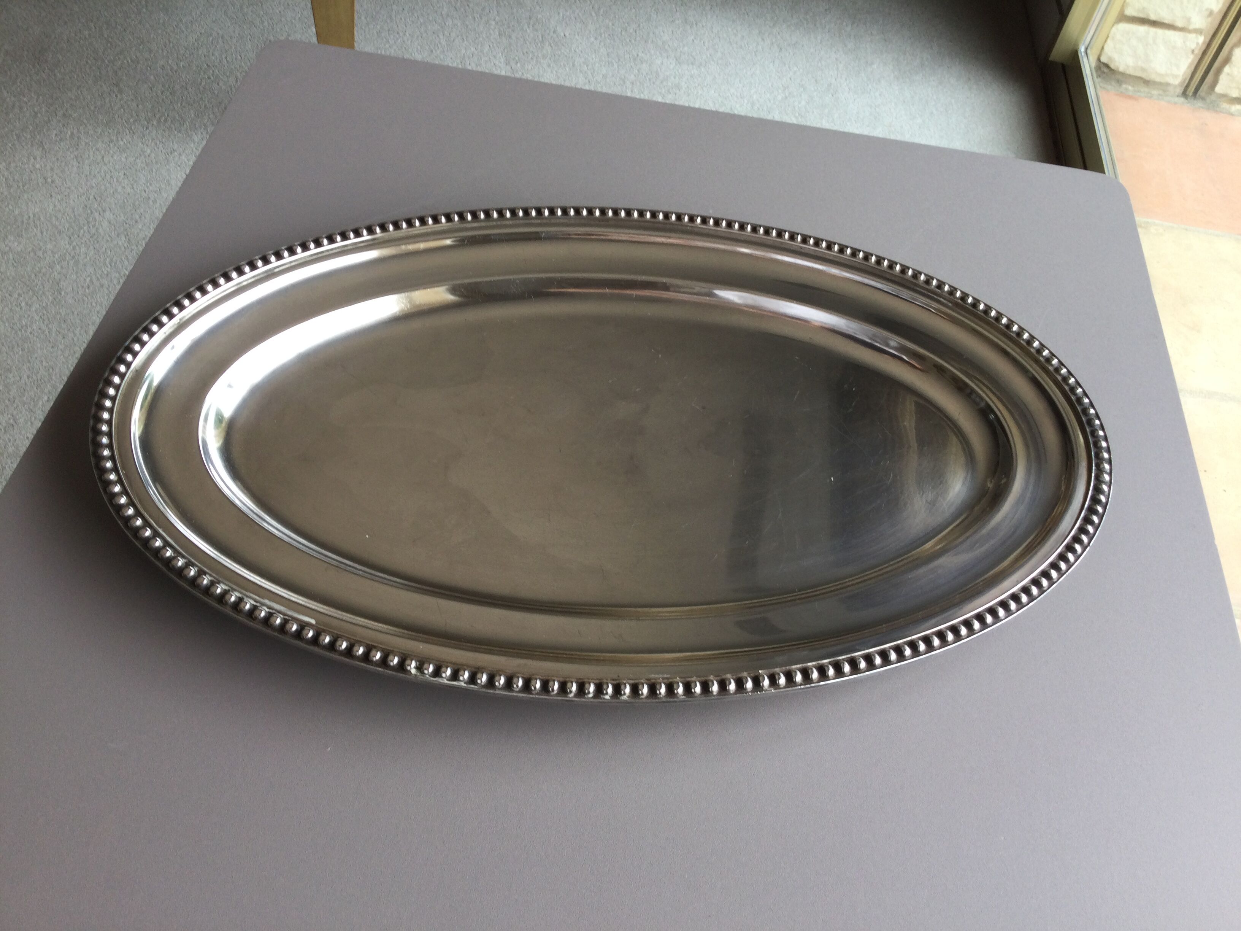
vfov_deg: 45.4
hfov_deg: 58.4
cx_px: 620
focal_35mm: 31
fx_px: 1111
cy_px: 466
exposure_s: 1/50
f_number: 2.4
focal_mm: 3.3
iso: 25
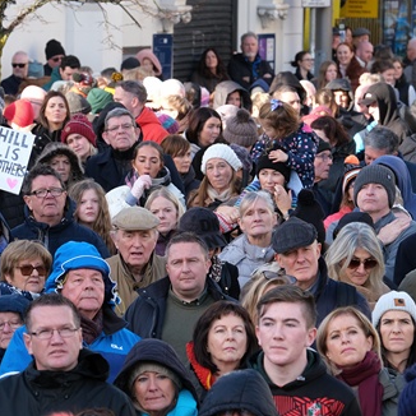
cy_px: 248
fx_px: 4460
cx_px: 158
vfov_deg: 5.3
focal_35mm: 328
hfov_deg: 5.3
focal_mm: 140
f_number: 8
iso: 800
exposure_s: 1/180
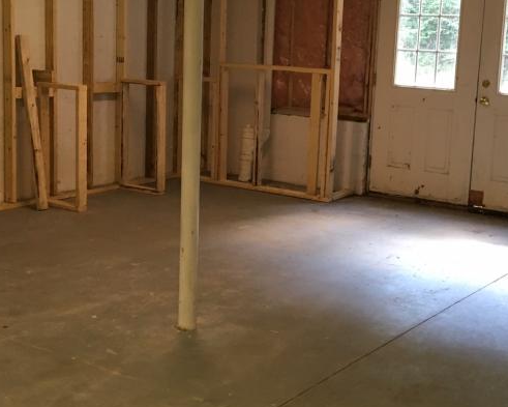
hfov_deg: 32.0
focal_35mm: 59
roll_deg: -2.7
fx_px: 887
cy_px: 165
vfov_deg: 25.8
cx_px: 253
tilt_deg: -8.9
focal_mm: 4.15
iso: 100
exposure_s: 1/30
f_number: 2.2
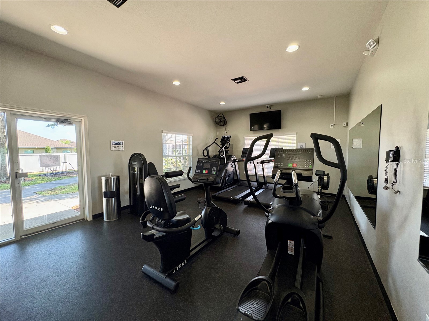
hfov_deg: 102.1
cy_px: 160
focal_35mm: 14
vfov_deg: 85.7
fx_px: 174
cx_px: 214
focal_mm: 2.22
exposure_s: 1/120
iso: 320
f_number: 2.2
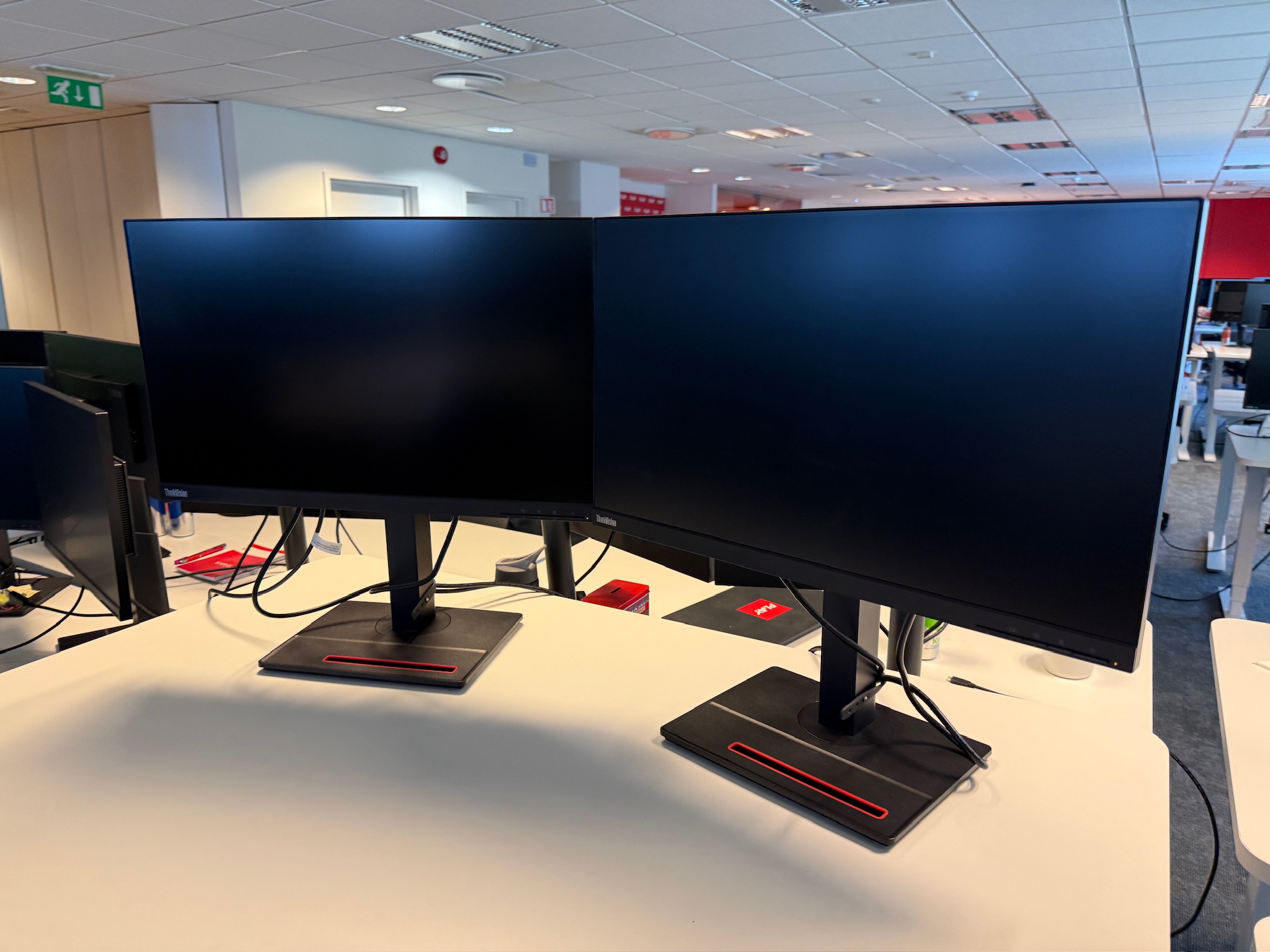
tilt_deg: -13.8
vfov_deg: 56.8
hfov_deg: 71.6
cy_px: 476
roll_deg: -2.7
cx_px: 635
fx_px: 881
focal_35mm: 24
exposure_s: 1/50
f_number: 1.78
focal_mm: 6.76
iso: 160
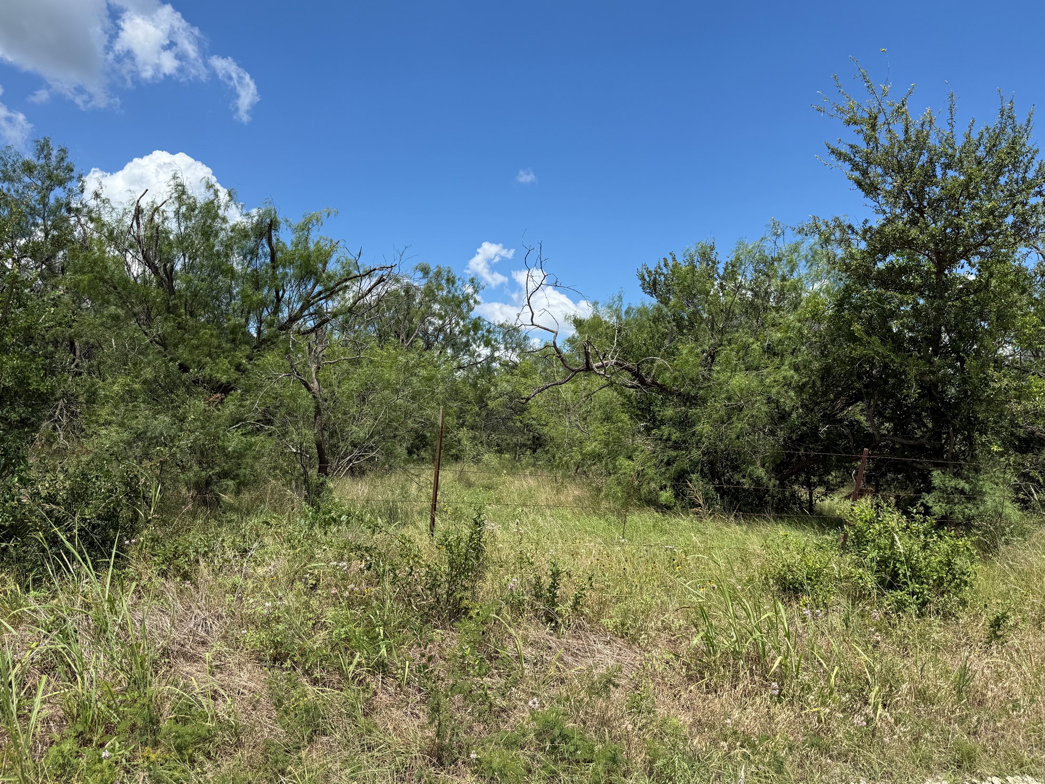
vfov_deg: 54.9
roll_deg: -2.2
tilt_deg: +3.3
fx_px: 755
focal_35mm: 25
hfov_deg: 69.4
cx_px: 511
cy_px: 397
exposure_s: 1/4405
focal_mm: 6.76
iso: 80
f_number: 1.78
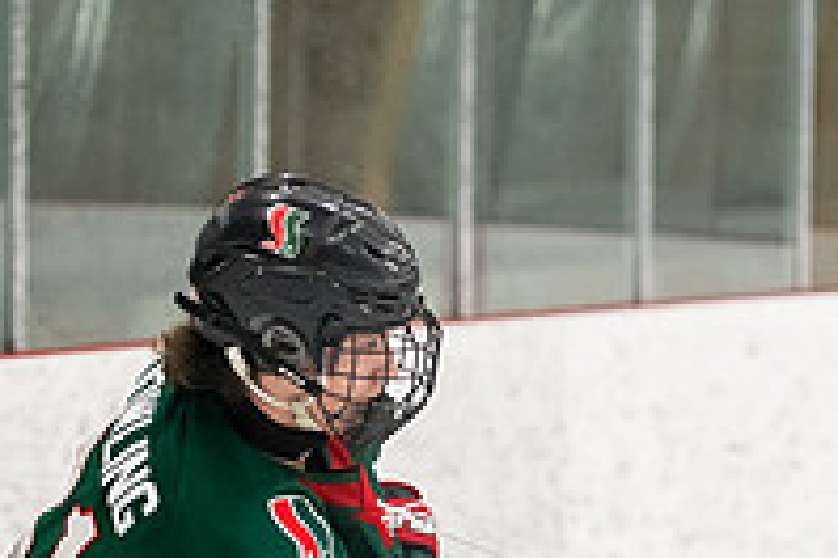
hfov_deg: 6.7
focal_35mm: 306
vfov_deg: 4.5
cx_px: 387
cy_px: 886
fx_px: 7122
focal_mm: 95
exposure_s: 1/800
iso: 3200
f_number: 2.8
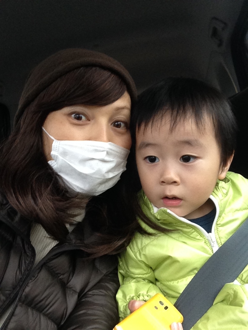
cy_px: 165
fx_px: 334
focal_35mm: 35
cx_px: 124
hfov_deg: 40.7
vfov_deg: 52.6
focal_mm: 2.18
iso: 125
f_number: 2.4
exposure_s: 1/30
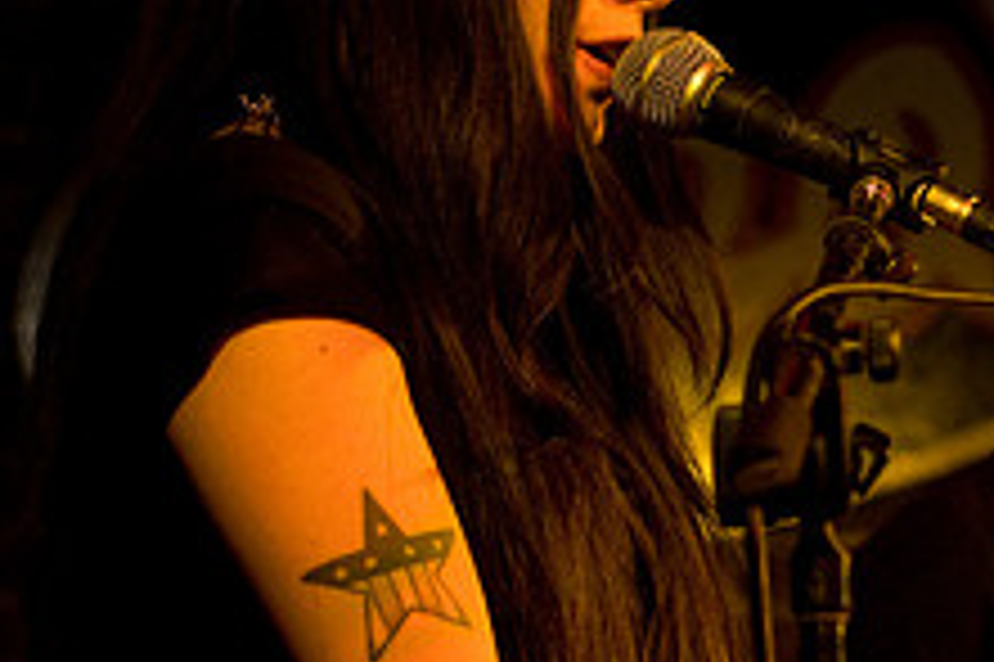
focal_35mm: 173
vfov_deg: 7.9
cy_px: 363
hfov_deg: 11.8
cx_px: 783
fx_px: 4773
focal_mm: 44
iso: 1000
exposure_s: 1/60
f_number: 2.8
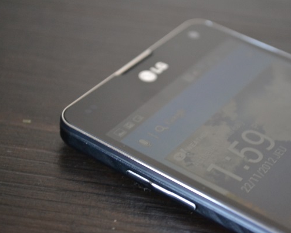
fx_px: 806
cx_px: 165
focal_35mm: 94
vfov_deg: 16.4
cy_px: 117
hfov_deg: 20.5
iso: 2200
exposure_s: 1/15
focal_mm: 55
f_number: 5.6
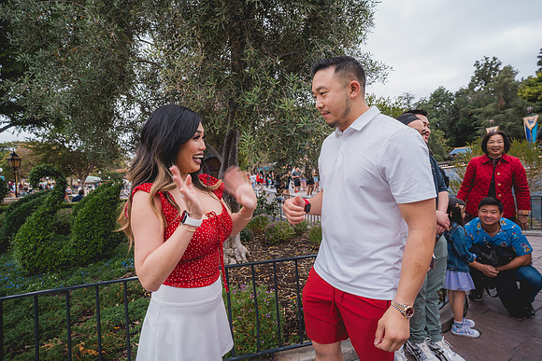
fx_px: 271
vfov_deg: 67.4
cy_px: 180
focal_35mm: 18
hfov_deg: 90.0
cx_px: 271
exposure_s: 1/60
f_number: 5.6
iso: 125
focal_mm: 18
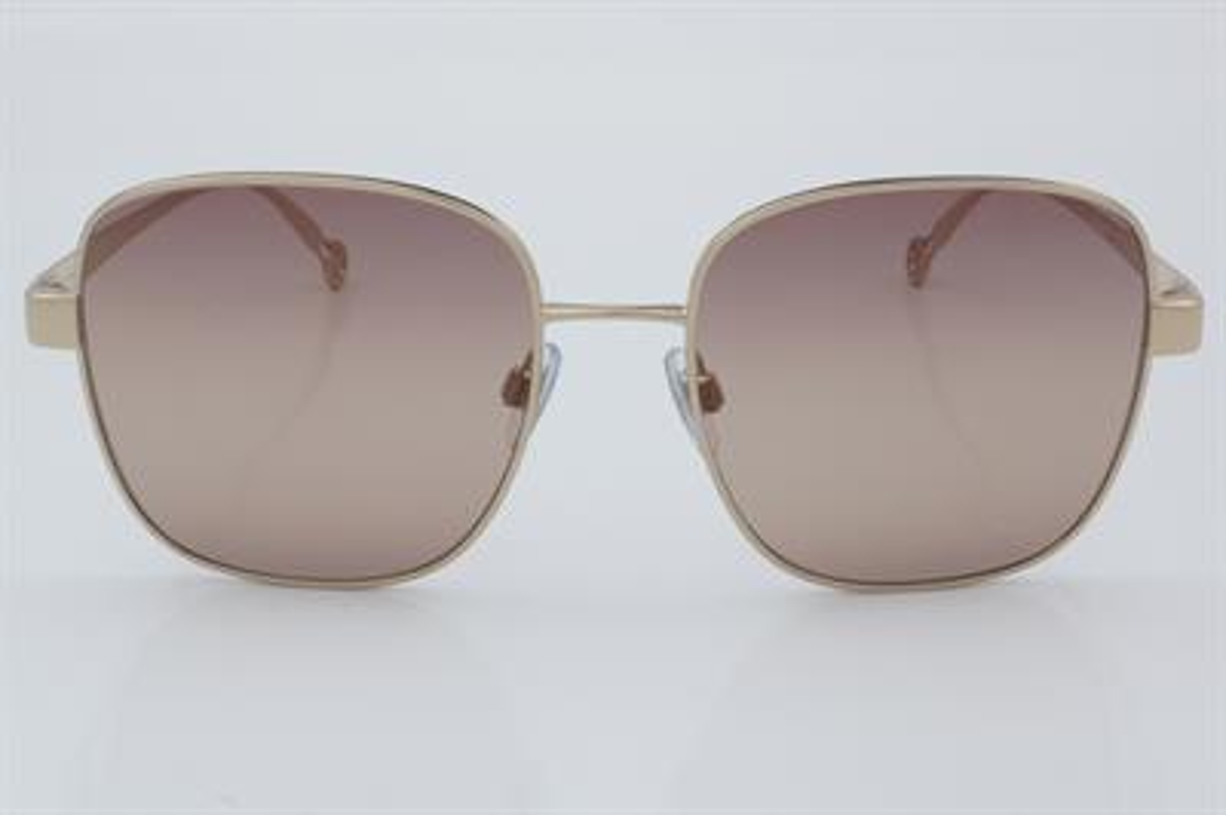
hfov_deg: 24.6
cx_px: 613
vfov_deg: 16.5
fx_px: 2807
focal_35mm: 82
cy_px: 408
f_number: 32
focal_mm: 55
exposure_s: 1/4
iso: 100
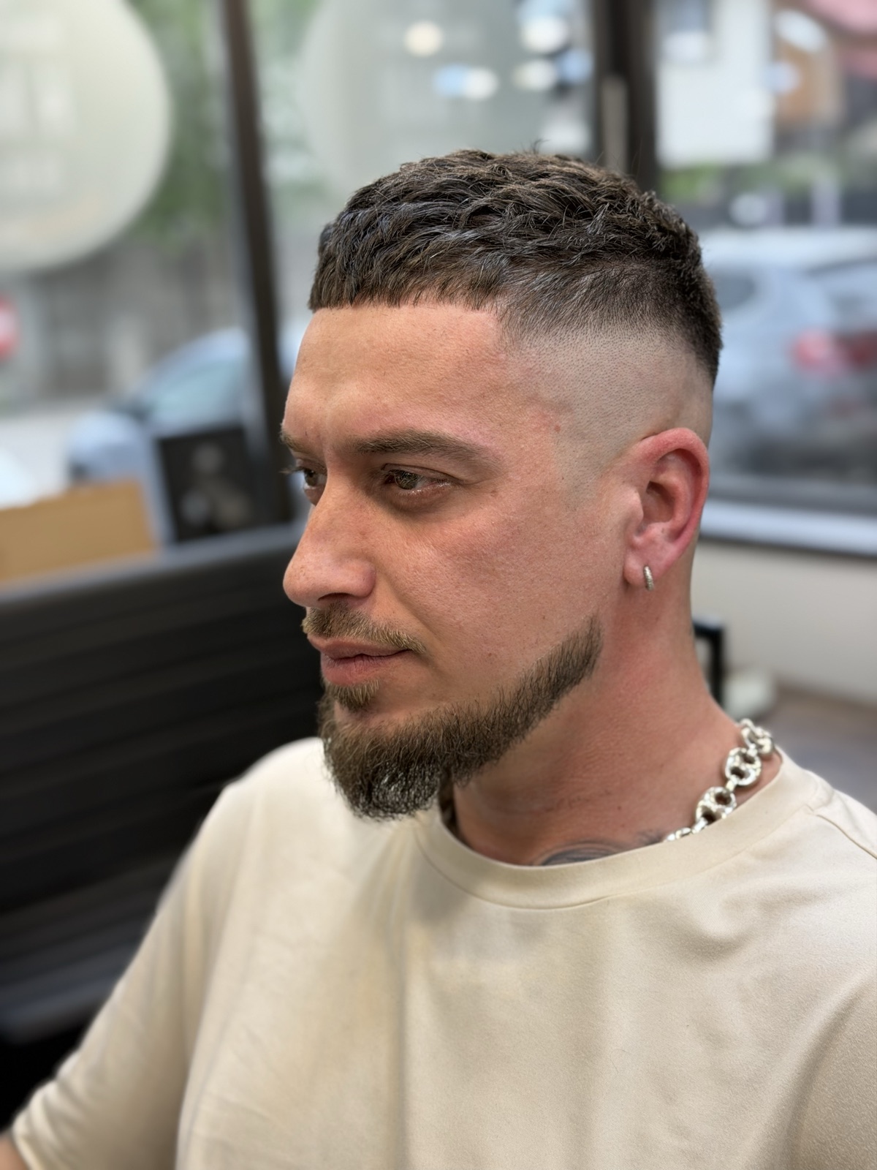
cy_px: 585
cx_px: 438
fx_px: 1621
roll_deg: +2.9
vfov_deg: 39.7
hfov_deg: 30.3
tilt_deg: -11.8
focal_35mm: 48
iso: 50
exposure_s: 1/145
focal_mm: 6.76
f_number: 1.78
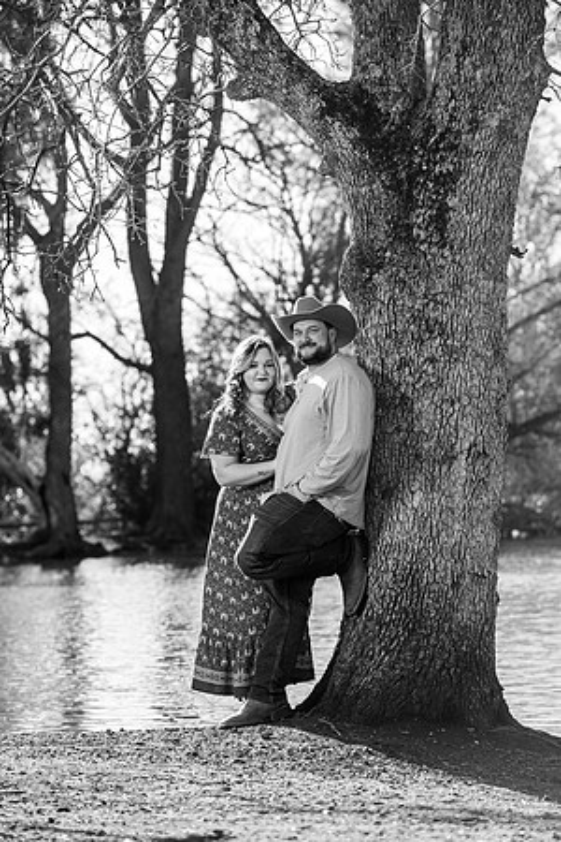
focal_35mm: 200
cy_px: 421
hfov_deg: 6.9
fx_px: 4675
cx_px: 280
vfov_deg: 10.3
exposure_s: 1/250
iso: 160
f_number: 5.6
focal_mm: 200
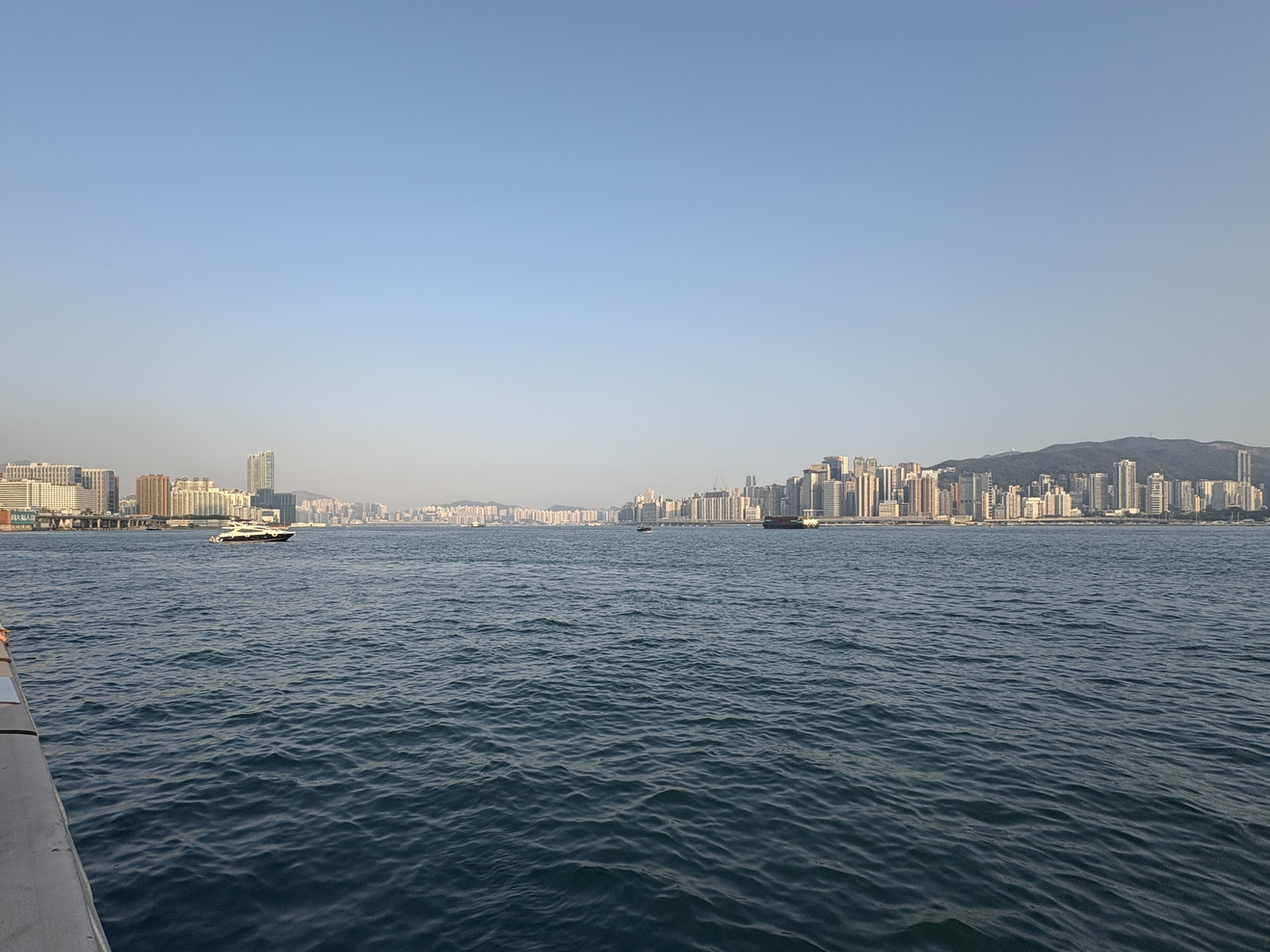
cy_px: 523
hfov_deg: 90.5
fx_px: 624
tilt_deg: +0.7
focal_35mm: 17
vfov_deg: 74.5
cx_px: 549
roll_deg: +0.4
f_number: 2.2
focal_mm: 2.22
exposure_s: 1/1078
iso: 50
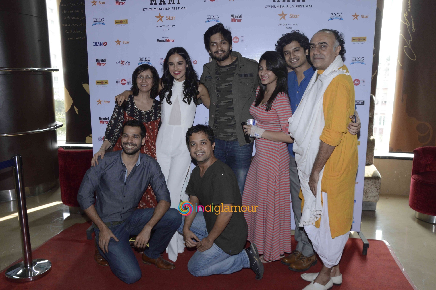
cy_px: 145
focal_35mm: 32
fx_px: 381
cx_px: 218
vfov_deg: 41.6
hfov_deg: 59.5
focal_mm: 21
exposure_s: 1/160
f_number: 9
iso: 800
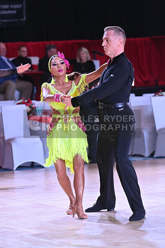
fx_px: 1374
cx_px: 82
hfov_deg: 6.9
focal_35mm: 200
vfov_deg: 10.3
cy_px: 124
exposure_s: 1/400
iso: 3200
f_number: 5.6
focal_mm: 200
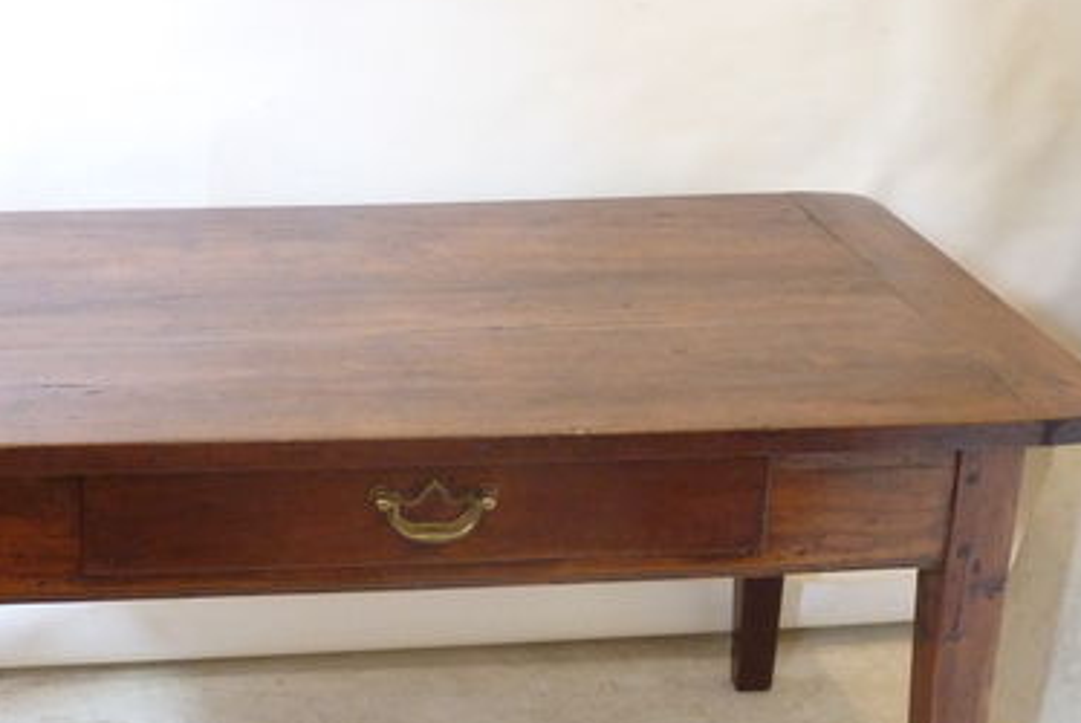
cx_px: 399
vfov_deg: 17.0
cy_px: 515
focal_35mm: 80
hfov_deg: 25.3
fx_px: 2404
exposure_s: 1/13
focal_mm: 7.9
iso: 400
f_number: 3.8
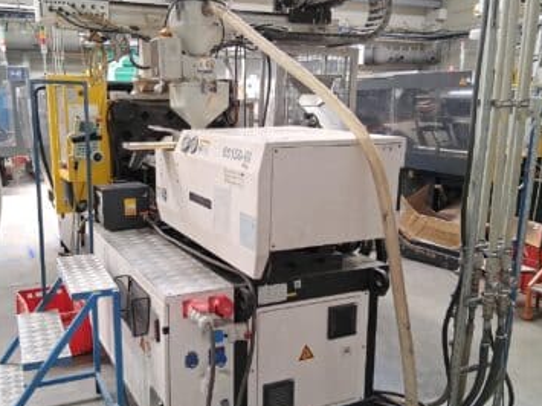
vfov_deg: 42.9
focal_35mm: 33
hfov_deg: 55.0
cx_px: 217
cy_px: 198
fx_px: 517
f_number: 1.8
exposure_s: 1/100
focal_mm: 3.98
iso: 25
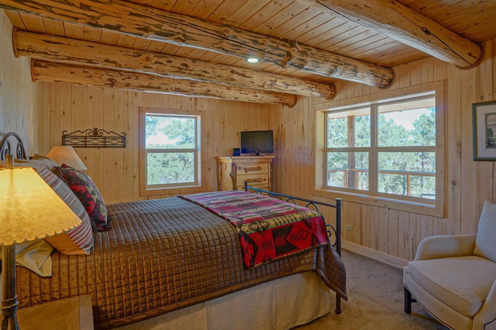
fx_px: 276
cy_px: 151
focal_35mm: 20
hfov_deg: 83.7
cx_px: 275
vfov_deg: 61.8
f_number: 13
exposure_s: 1/6
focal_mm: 16
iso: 400
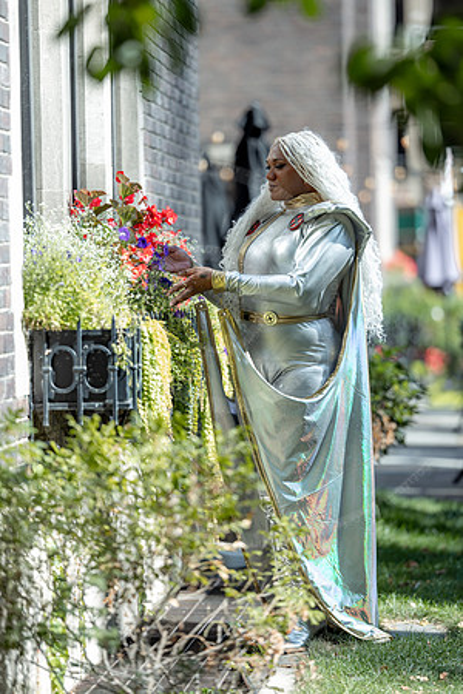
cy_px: 347
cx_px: 232
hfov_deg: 10.2
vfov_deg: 15.2
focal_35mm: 135
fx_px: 2604
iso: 200
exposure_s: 1/1600
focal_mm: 135
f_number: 1.8
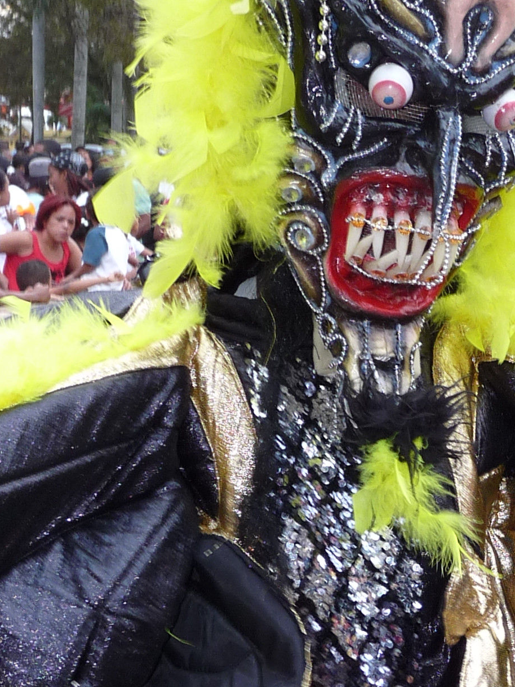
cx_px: 387
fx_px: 1667
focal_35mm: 84
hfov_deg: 17.5
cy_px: 488
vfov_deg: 23.1
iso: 100
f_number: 2.8
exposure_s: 1/30
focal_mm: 4.9
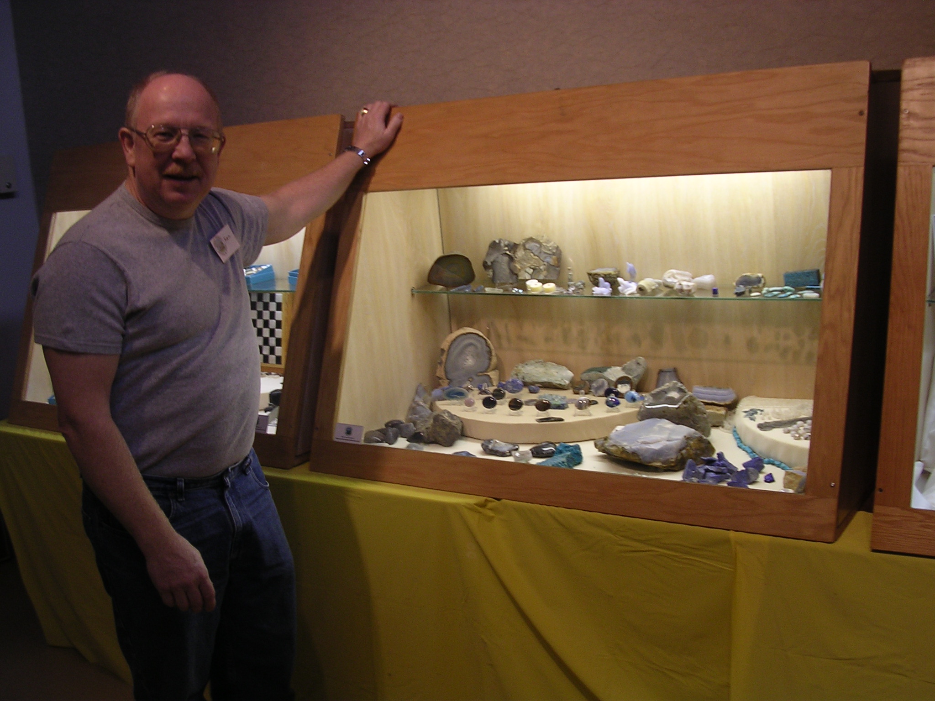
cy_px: 350
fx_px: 1026
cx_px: 468
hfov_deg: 49.0
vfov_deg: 37.7
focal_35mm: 38
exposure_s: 1/35.5
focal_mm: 5.8
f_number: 2.8
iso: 100
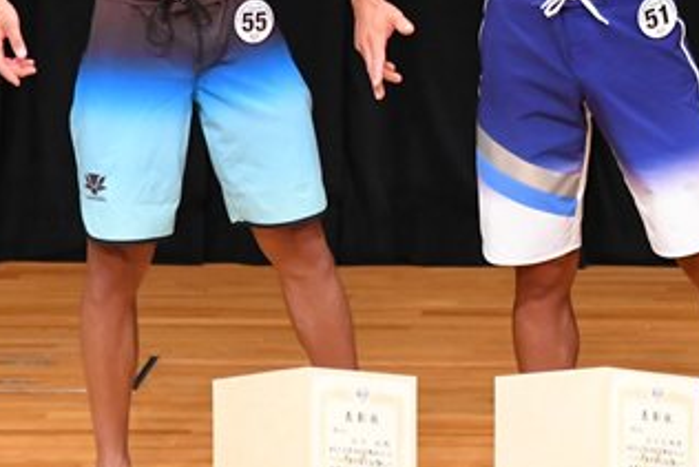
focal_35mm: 698
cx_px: 625
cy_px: 27
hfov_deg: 3.0
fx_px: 13558
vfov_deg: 2.0
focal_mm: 190
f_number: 5.6
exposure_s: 1/400
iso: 4000
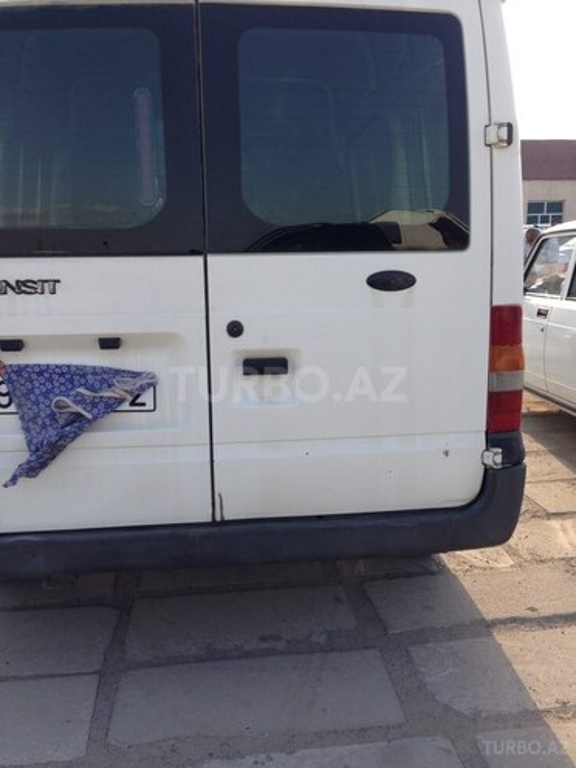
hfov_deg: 42.9
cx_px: 288
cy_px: 384
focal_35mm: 33
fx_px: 732
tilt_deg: -8.1
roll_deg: +0.8
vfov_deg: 55.4
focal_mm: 4.12
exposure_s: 1/480
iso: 50
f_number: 2.4
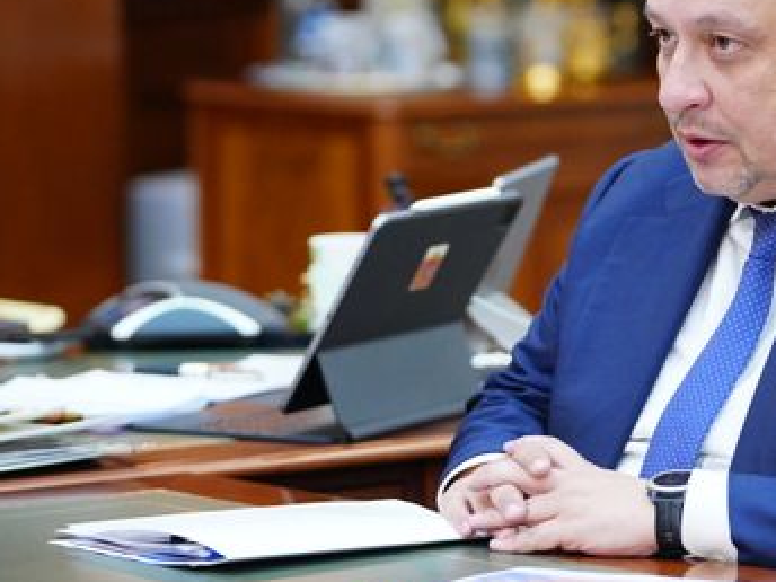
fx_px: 5649
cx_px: 590
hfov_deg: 7.8
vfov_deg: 5.9
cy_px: 347
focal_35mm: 252
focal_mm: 129
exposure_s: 1/250
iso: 4000
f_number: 3.2
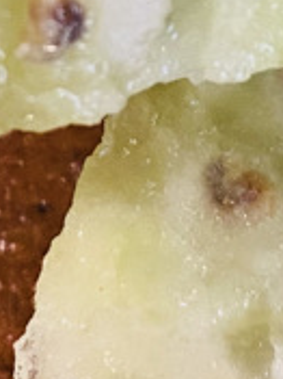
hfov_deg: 9.7
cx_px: 302
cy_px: -165
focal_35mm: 152
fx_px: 1659
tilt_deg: -58.0
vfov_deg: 12.4
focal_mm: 4.25
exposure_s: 1/40
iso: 400
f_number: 1.8
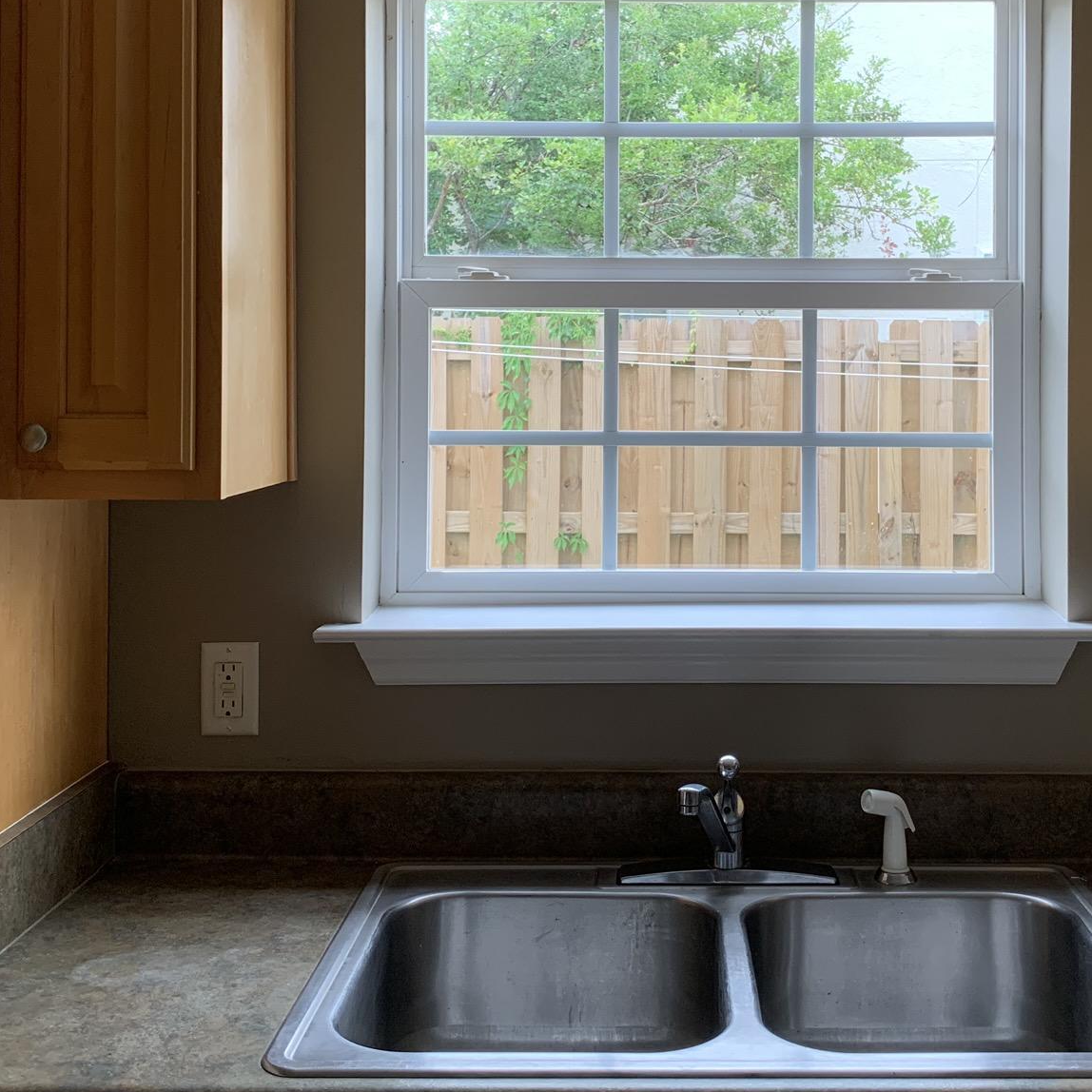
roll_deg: -0.5
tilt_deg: +1.8
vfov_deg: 40.5
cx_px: 668
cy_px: 370
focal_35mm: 41
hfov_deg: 40.7
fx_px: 1463
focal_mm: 4.25
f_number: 1.8
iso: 80
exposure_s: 1/121
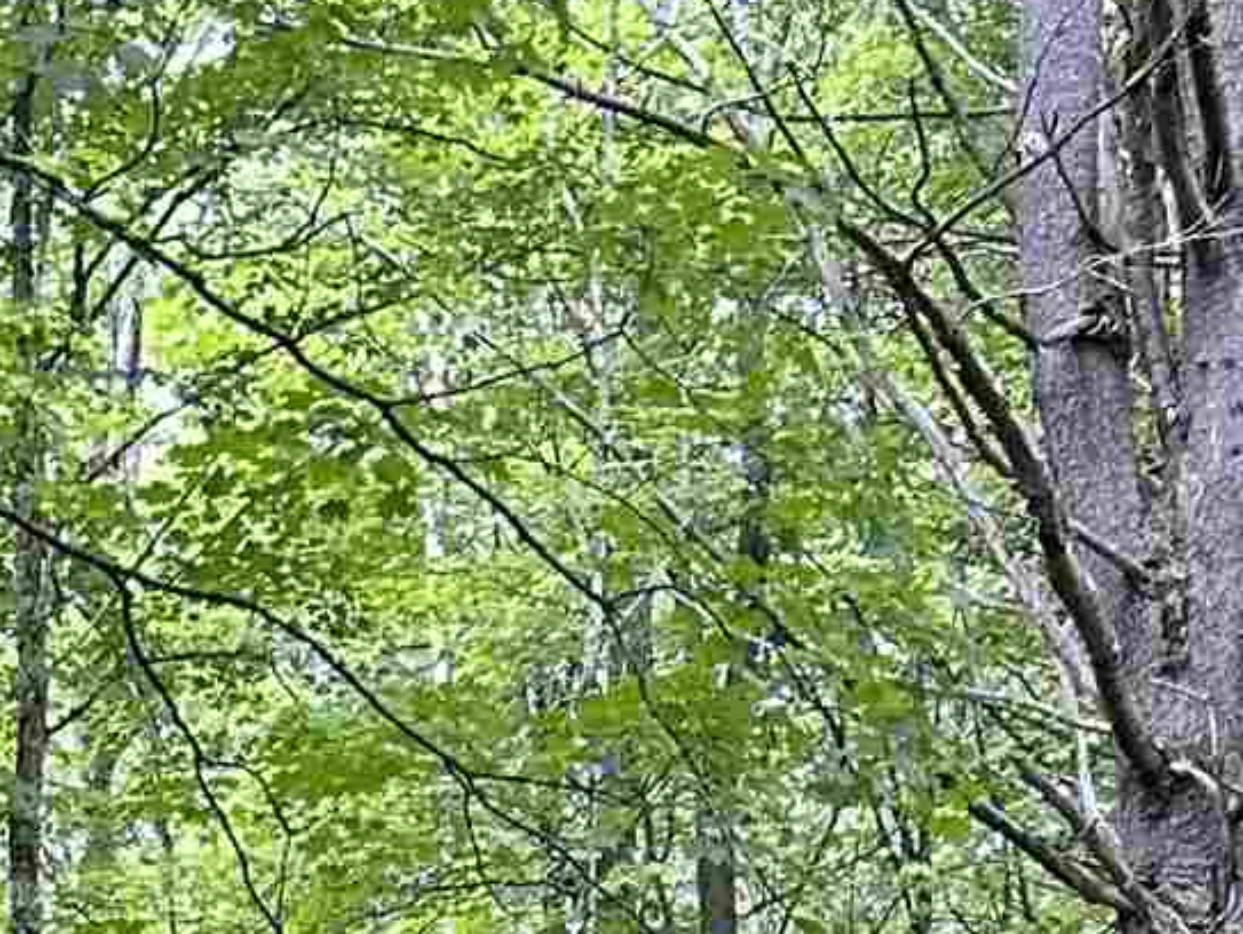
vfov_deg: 8.9
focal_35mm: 147
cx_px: -240
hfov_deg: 13.1
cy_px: 2459
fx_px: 5282
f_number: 1.5
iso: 125
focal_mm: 5.7
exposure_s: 1/117
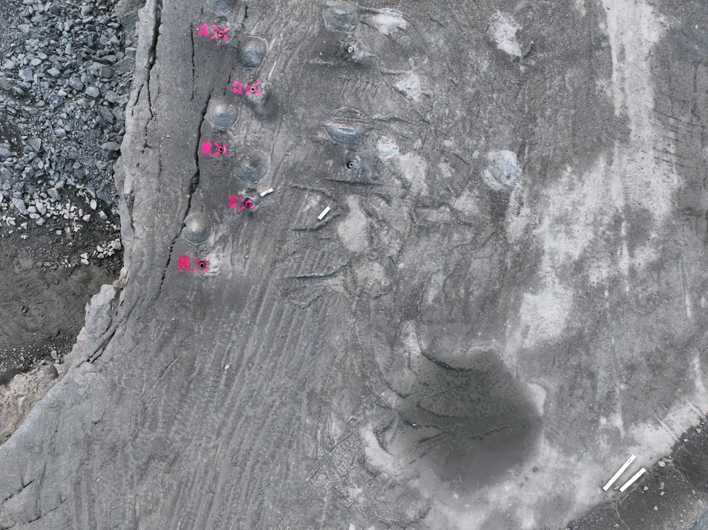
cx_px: 354
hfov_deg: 71.6
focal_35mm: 24
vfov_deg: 56.8
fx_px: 491
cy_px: 265
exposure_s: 1/640
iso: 110
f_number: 2.8
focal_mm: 12.29
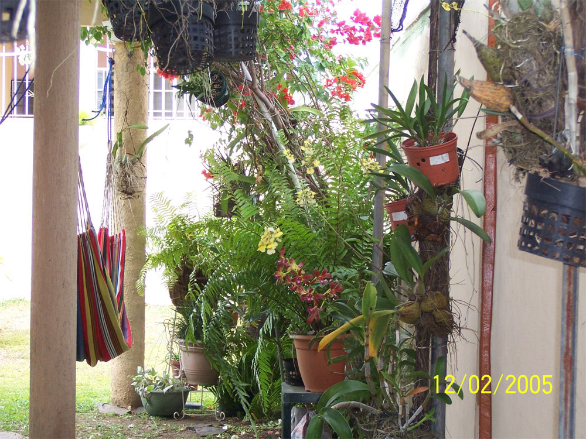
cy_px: 220
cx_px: 293
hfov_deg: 18.2
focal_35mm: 108
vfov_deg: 13.7
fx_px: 1828
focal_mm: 18
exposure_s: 1/125
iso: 140
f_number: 4.8
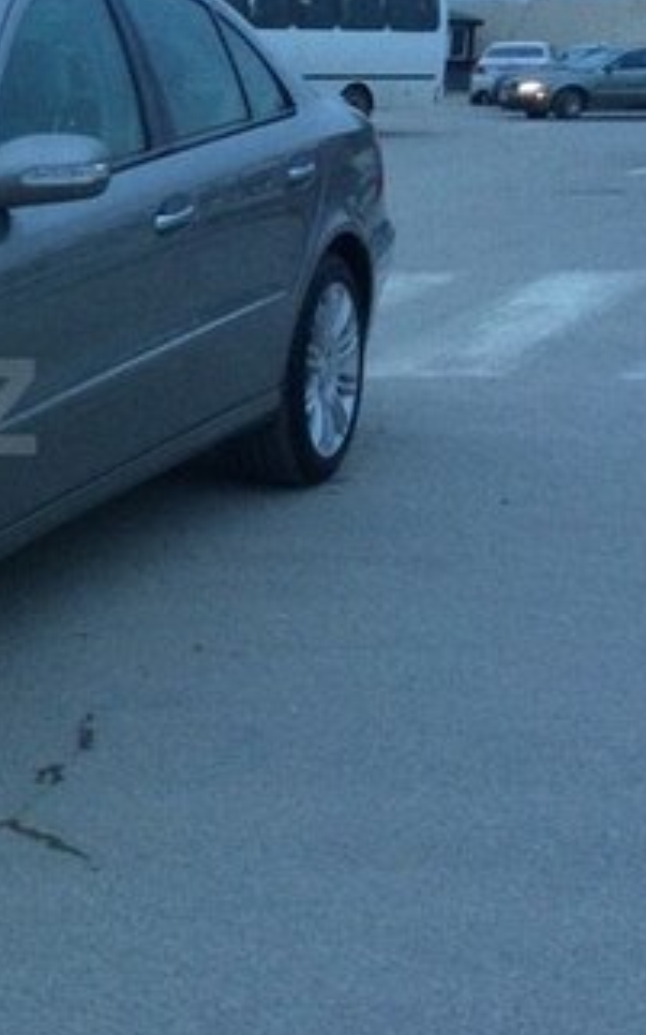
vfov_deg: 32.4
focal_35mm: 63
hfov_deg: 18.5
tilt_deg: -11.7
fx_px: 1776
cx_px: -292
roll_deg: -0.2
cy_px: 407
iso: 200
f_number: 2.2
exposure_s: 1/33
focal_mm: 4.15
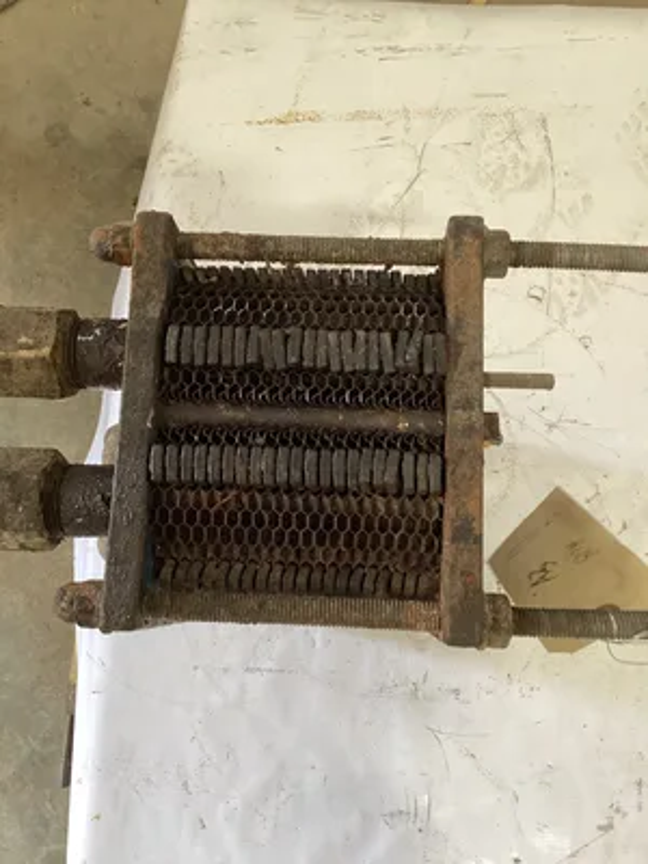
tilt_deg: -77.3
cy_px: 432
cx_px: 324
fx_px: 774
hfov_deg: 45.4
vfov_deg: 58.4
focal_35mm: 31
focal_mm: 3.3
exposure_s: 1/50
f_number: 2.4
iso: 80
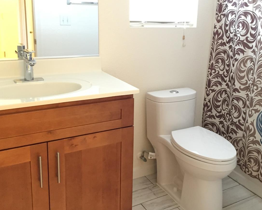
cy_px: 81
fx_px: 302
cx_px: 158
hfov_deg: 46.6
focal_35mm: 39
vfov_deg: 38.0
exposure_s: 1/15
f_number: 2.2
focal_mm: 4.15
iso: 500
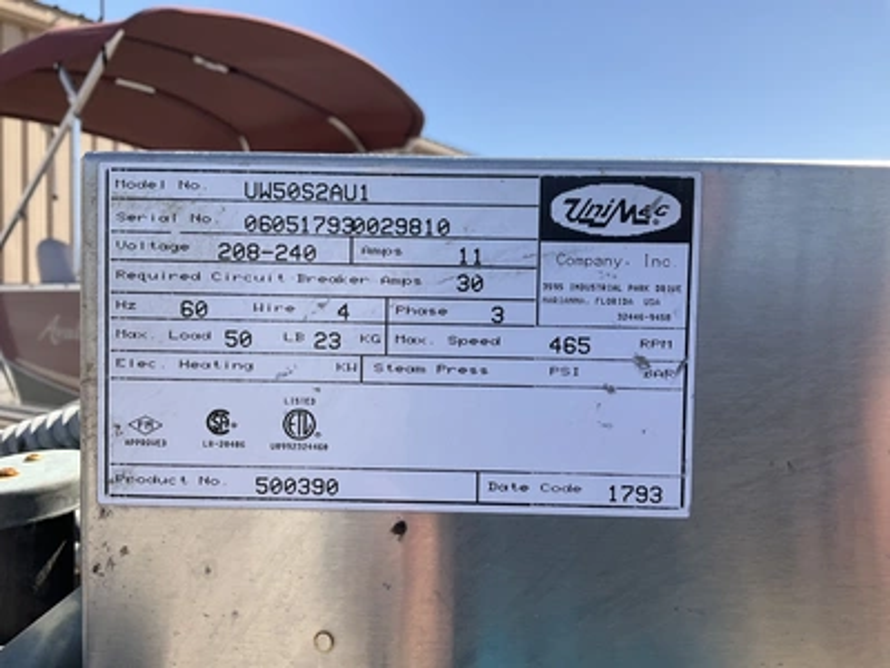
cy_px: 334
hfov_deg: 61.7
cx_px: 445
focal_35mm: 29
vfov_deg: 48.2
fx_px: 746
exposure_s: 1/1144
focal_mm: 3
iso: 25
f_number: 1.8
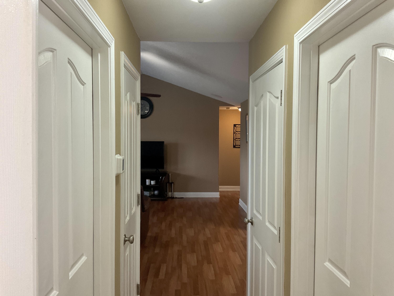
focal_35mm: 29
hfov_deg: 61.7
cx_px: 197
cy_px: 148
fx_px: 330
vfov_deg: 48.2
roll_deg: +0.4
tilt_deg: -2.9
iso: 125
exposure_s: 1/60
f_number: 1.8
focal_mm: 3
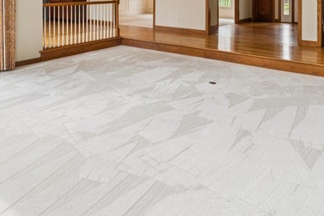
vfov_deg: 33.6
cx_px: 124
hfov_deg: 53.9
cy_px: -14
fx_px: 315
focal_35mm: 35
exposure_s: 1/50
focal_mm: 14
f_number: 5.6
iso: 200
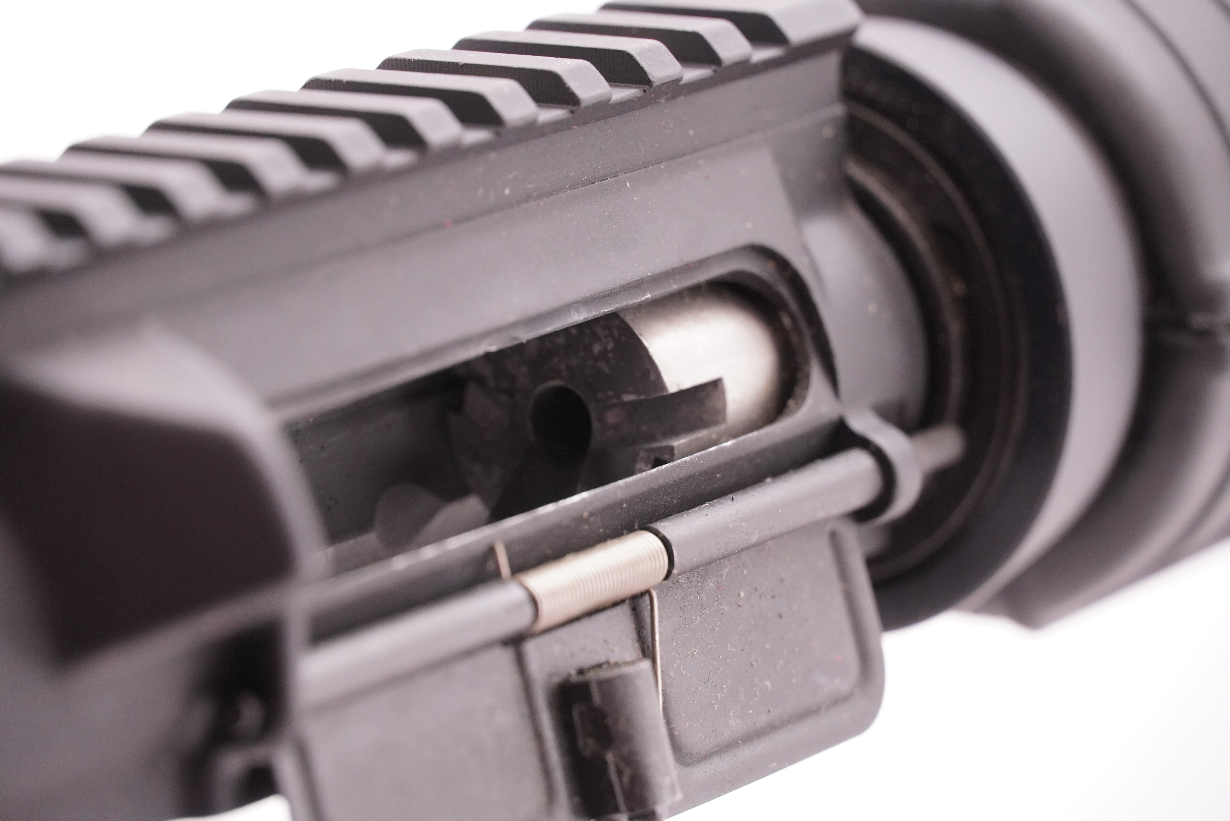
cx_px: 615
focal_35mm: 202
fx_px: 6922
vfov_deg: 6.8
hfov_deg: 10.2
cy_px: 410
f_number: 5.6
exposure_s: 1/125
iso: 1600
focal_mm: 135
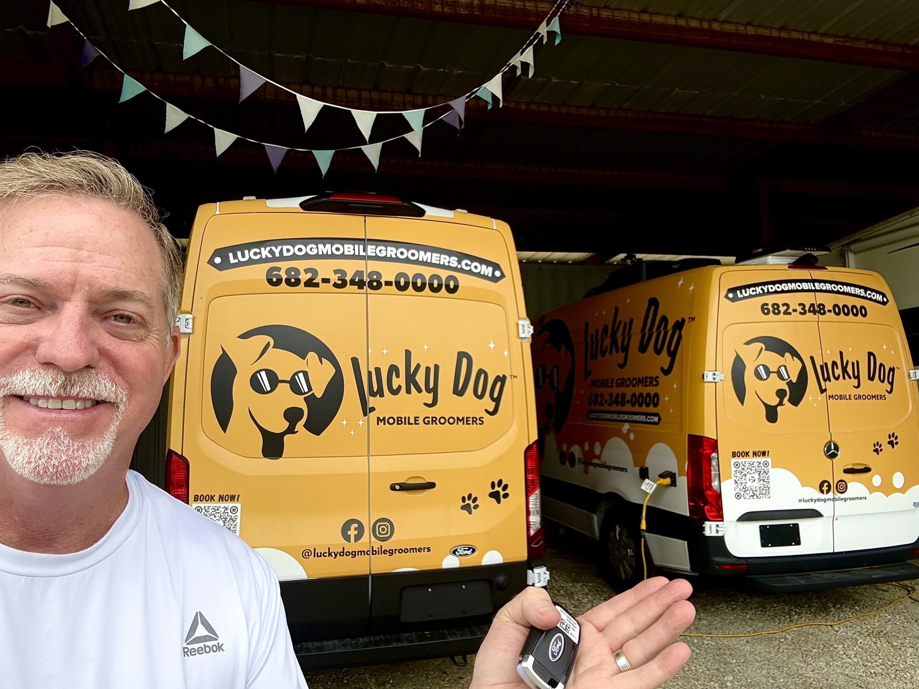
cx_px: 448
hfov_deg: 69.4
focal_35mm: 25
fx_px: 664
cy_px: 355
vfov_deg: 54.9
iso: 25
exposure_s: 1/376
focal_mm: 2.69
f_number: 1.9
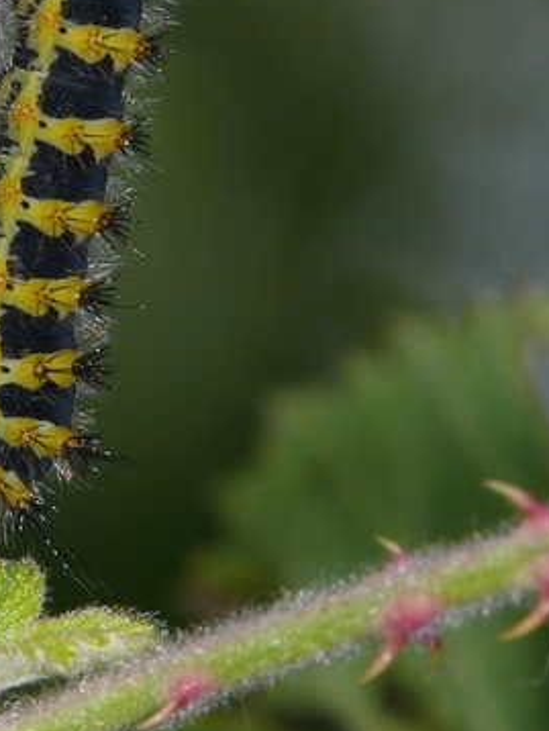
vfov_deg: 3.4
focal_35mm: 588
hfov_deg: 2.5
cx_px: 71
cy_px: 251
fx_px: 12419
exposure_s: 1/100
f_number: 11
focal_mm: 69.5
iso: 100
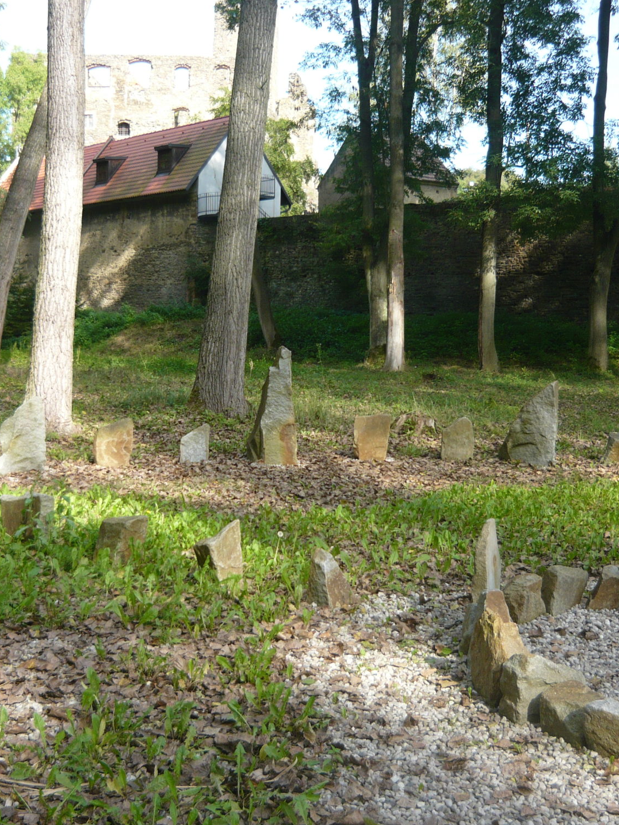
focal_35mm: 45
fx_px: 1073
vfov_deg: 42.1
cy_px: 414
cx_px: 240
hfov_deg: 32.1
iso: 100
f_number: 2.8
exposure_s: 1/250
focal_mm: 5.5
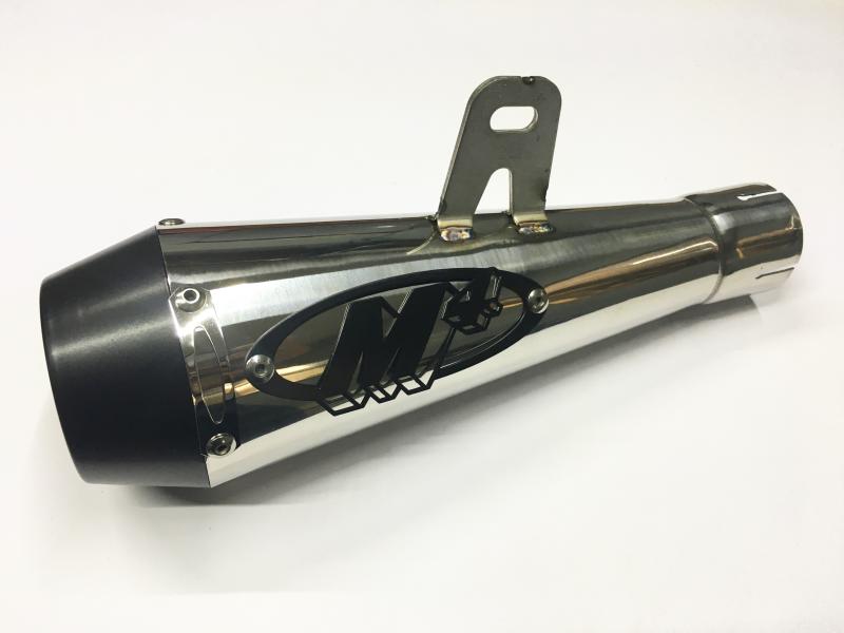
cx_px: 422
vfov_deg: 48.2
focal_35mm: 29
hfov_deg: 61.7
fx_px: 707
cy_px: 316
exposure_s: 1/30
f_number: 2.2
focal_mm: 4.15
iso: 64
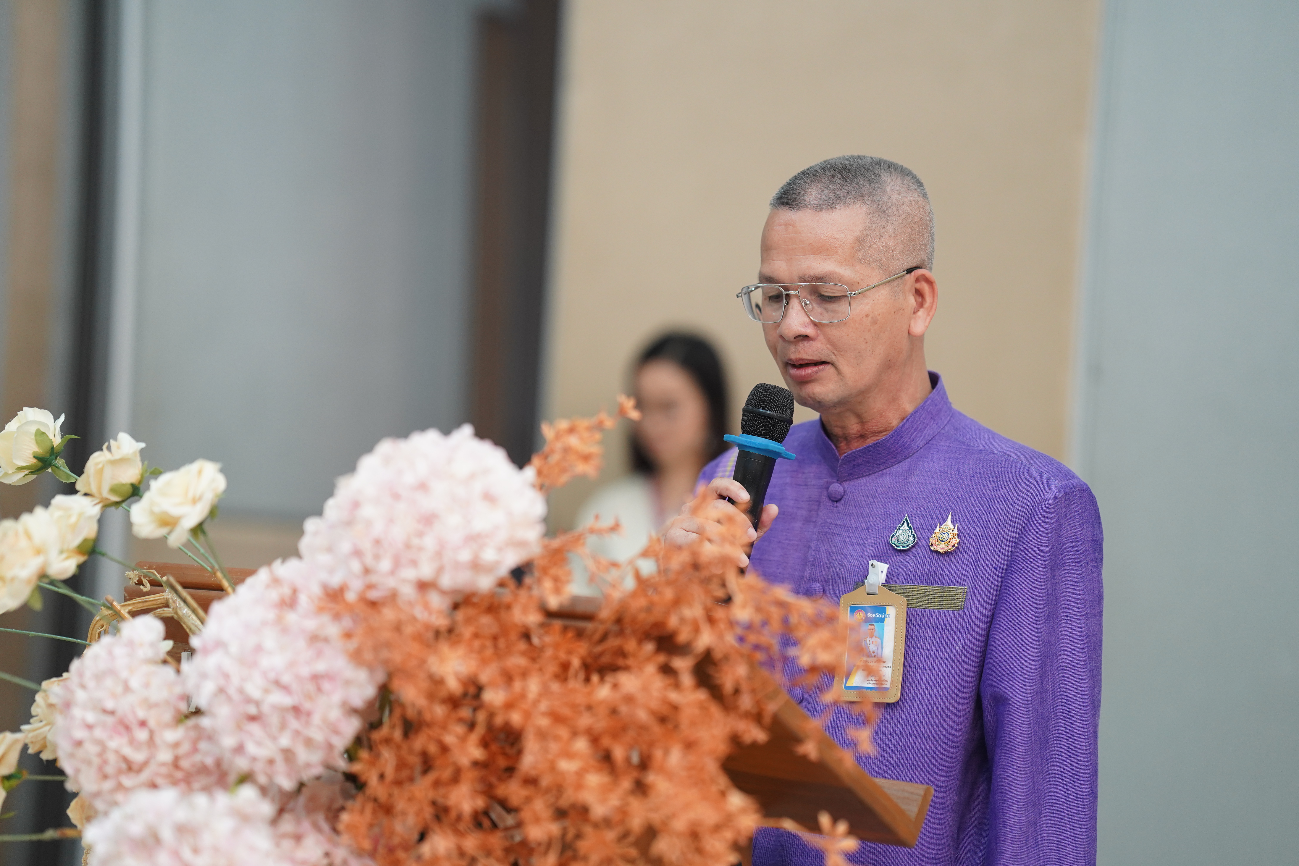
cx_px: 650
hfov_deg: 23.9
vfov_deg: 16.1
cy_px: 433
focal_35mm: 85
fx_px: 3067
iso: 1250
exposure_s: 1/160
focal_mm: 85
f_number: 1.8
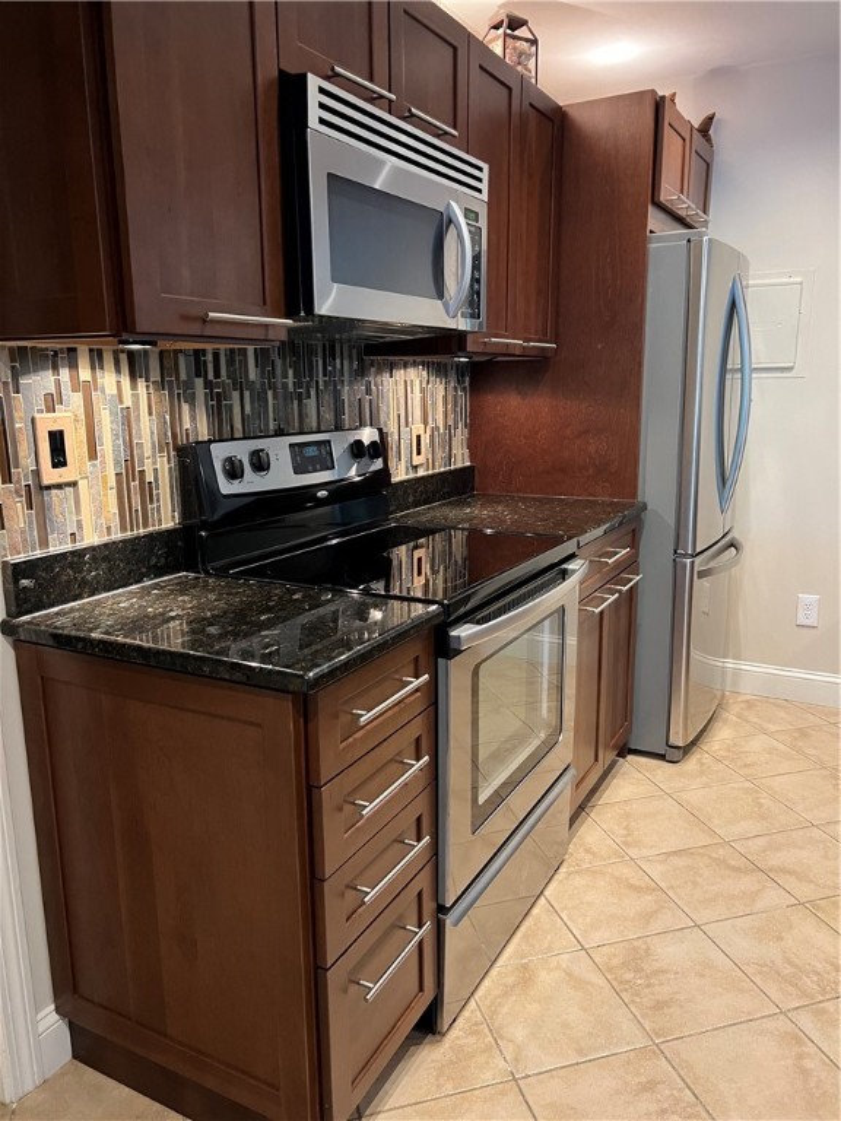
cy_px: 560
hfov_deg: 53.1
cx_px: 420
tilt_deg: -11.9
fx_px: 842
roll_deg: +1.5
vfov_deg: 67.3
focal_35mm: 26
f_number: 1.5
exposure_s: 1/60
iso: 500
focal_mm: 5.7
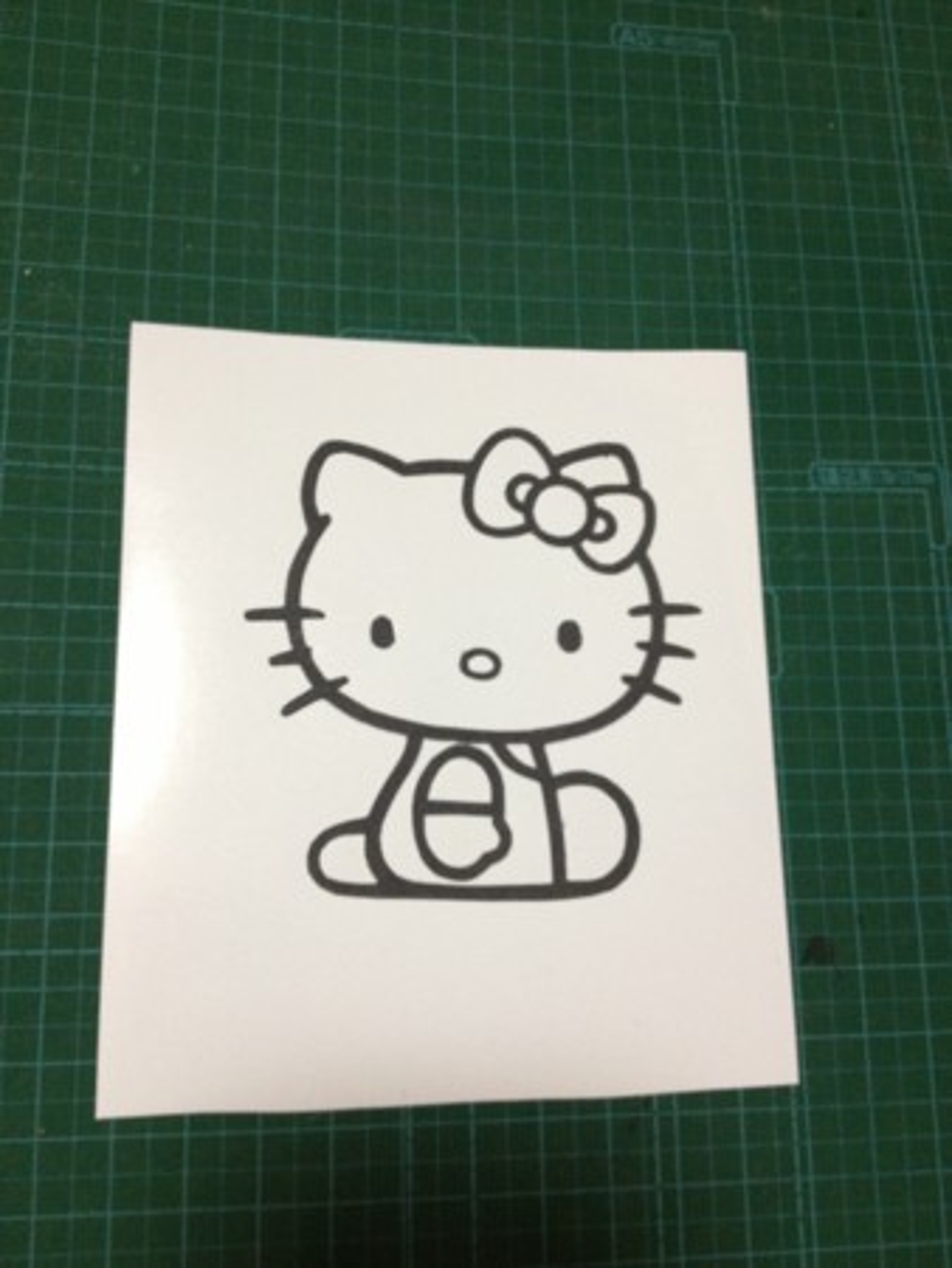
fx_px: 1282
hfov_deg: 40.7
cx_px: 476
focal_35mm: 35
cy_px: 634
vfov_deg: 52.6
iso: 160
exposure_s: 1/20
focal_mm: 4.28
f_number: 2.4
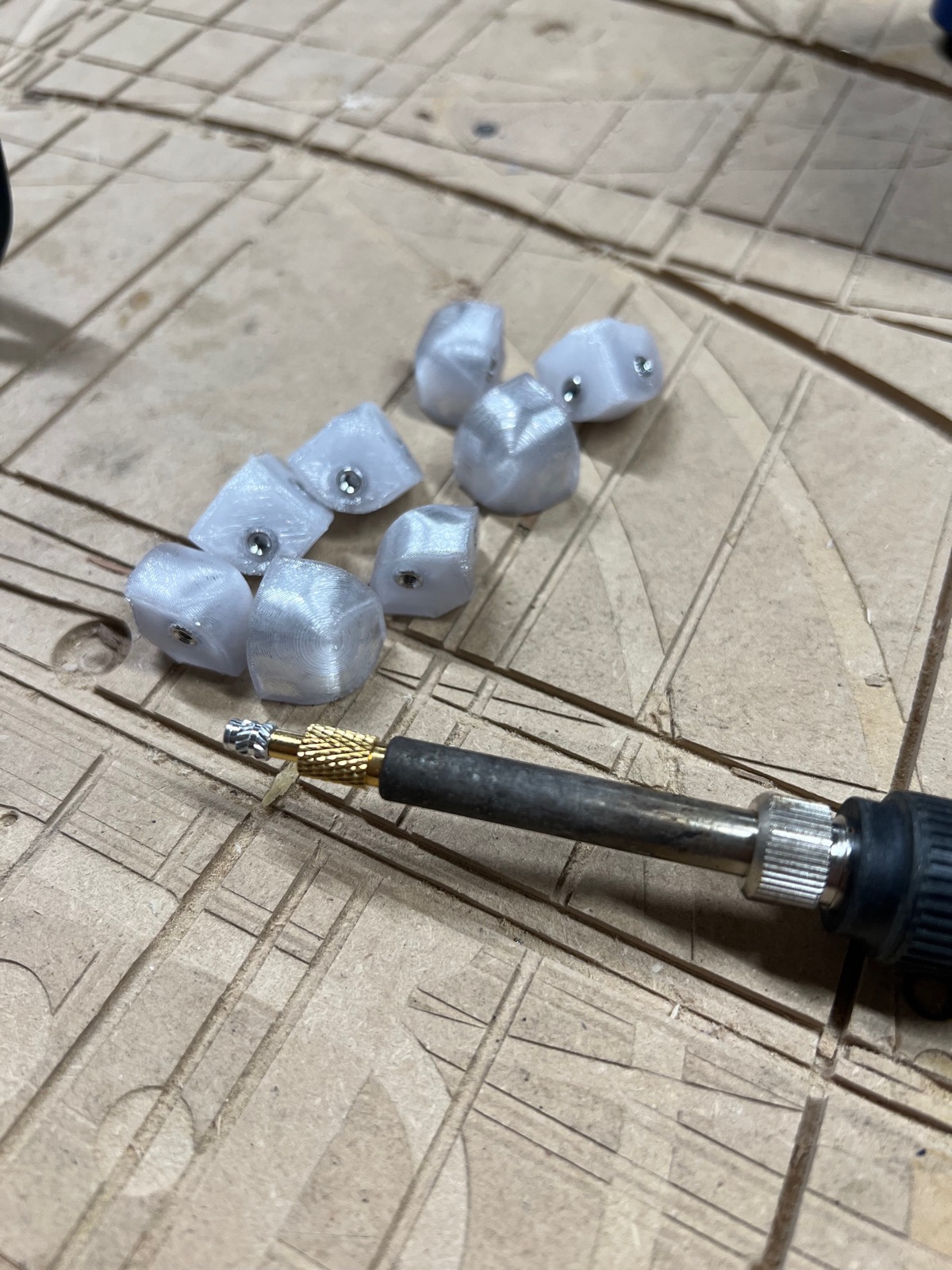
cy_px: 635
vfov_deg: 67.3
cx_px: 476
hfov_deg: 53.1
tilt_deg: -54.8
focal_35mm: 26
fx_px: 953
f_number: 1.5
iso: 80
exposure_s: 1/60
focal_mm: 5.7
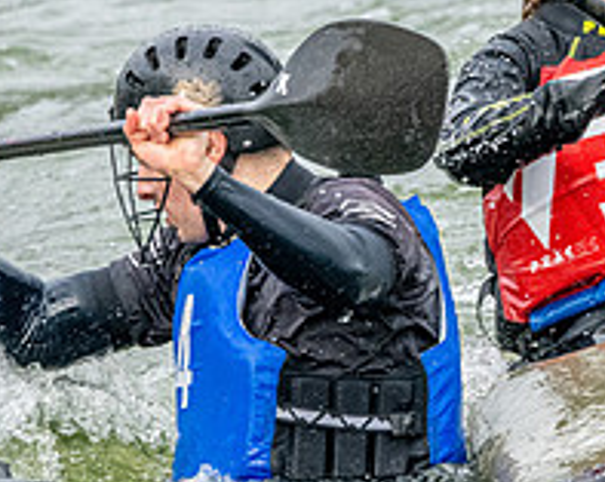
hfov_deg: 1.8
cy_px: 295
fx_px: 19023
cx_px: 595
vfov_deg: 1.5
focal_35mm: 1064
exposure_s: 1/2000
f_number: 7.1
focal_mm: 330
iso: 3200
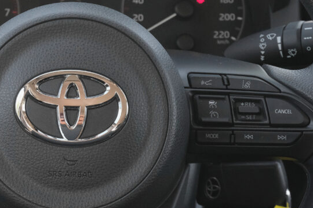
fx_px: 1121
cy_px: 103
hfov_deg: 15.8
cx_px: 74
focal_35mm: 129
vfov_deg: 10.6
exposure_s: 1/100
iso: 2000
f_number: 9
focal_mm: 45
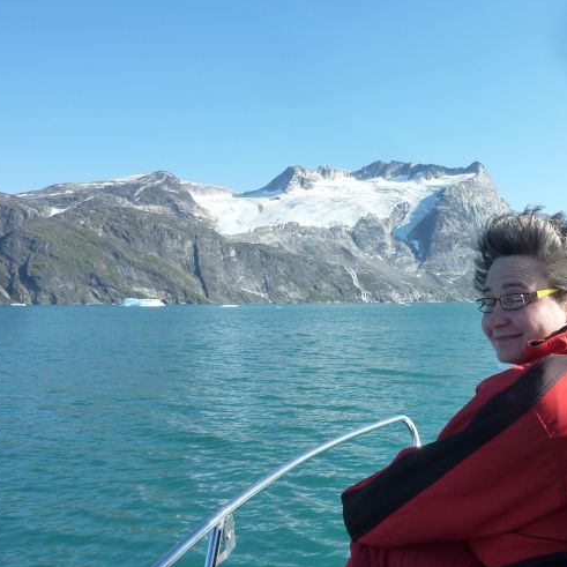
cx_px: 445
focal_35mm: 36
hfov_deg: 44.1
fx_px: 667
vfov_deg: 46.0
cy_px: 289
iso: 125
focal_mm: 4.1
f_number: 4
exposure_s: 1/500
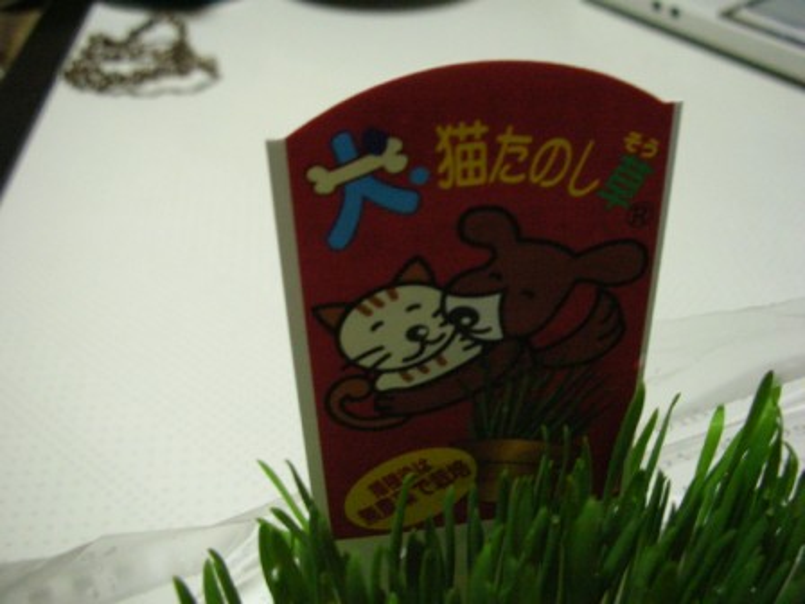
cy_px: 302
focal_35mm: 35
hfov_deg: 52.6
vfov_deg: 40.7
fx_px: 814
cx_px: 402
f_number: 3
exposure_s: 1/15.1
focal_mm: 5.8
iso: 400
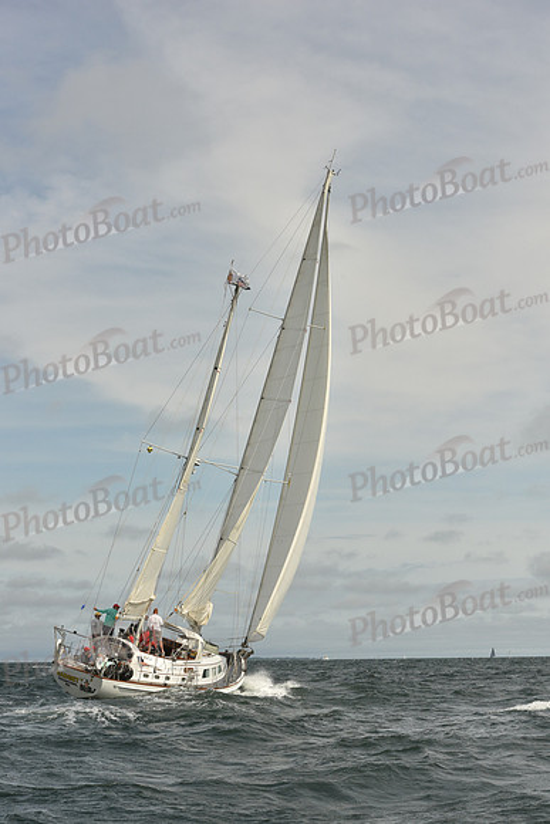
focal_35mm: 70
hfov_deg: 19.5
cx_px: 275
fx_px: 1603
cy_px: 412
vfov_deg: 28.8
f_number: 10
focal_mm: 70
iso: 320
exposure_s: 1/1250
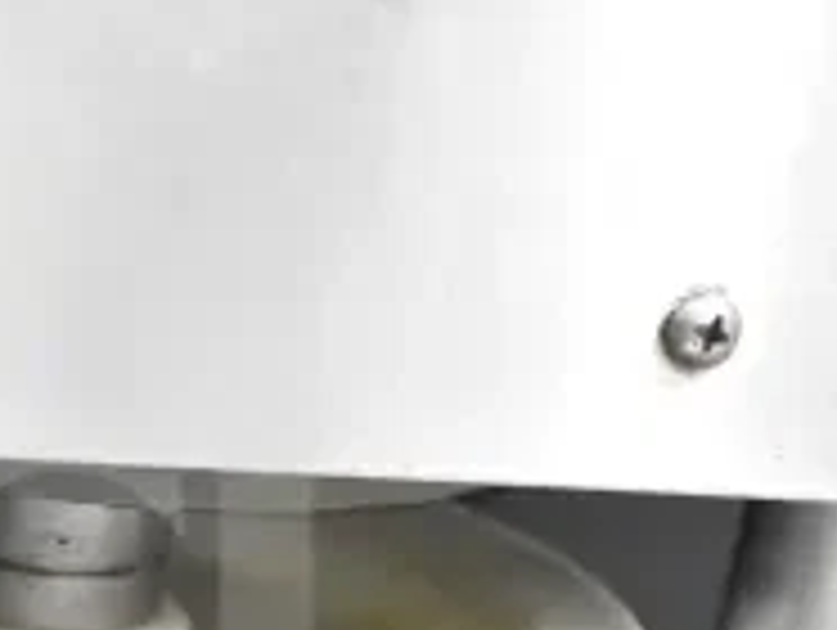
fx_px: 2518
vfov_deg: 13.8
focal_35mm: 104
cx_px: -76
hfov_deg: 18.2
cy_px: 785
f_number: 5.6
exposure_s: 1/125
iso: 6400
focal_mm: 22
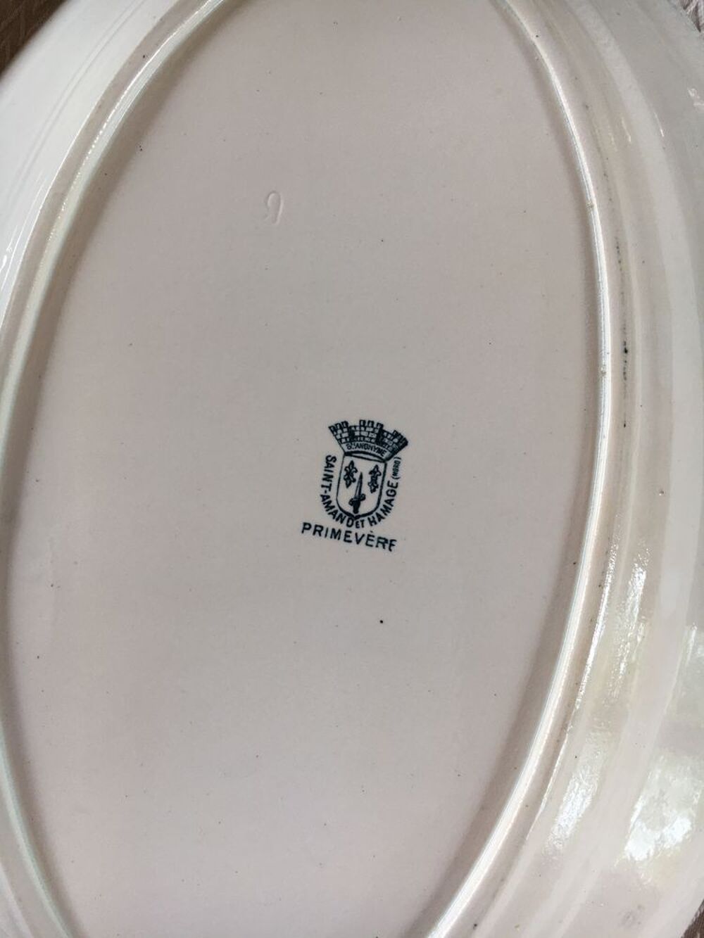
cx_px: 352
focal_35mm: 29
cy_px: 469
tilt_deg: -83.3
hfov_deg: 48.2
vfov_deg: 61.7
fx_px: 786
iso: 40
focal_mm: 4.15
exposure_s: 1/100
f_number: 2.2
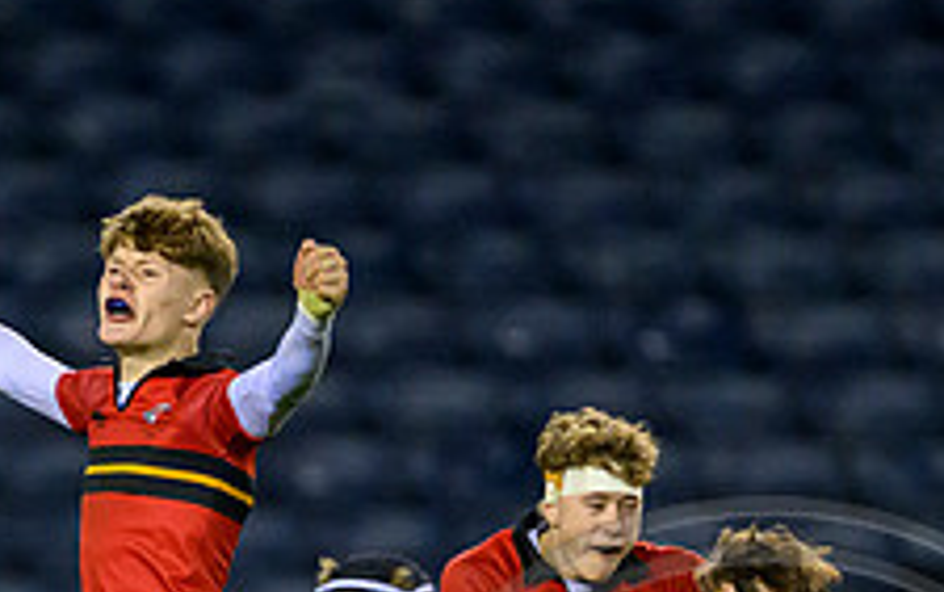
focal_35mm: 1371
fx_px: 35298
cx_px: 339
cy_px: 1029
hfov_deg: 1.5
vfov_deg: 1.0
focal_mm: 400
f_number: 3.2
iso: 10000
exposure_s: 1/2000
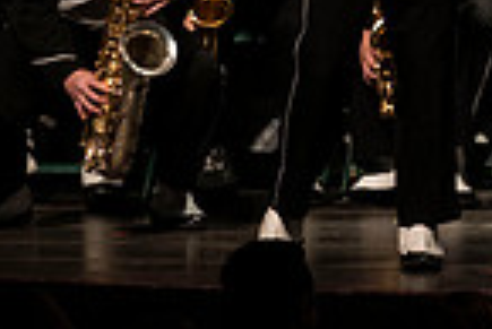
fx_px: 10930
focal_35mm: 799
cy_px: -288
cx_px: 920
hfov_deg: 2.6
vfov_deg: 1.7
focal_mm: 200
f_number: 2.8
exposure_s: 1/500
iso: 2500
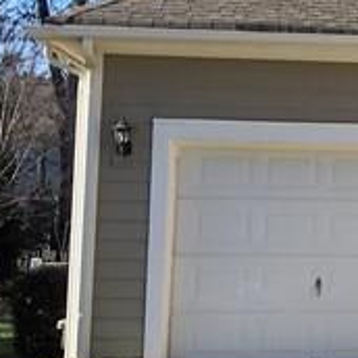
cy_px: 150
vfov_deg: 11.4
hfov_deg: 9.5
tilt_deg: +7.0
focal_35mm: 153
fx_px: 1790
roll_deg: -0.7
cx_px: 1001
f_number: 2.2
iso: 25
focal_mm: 4.15
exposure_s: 1/884
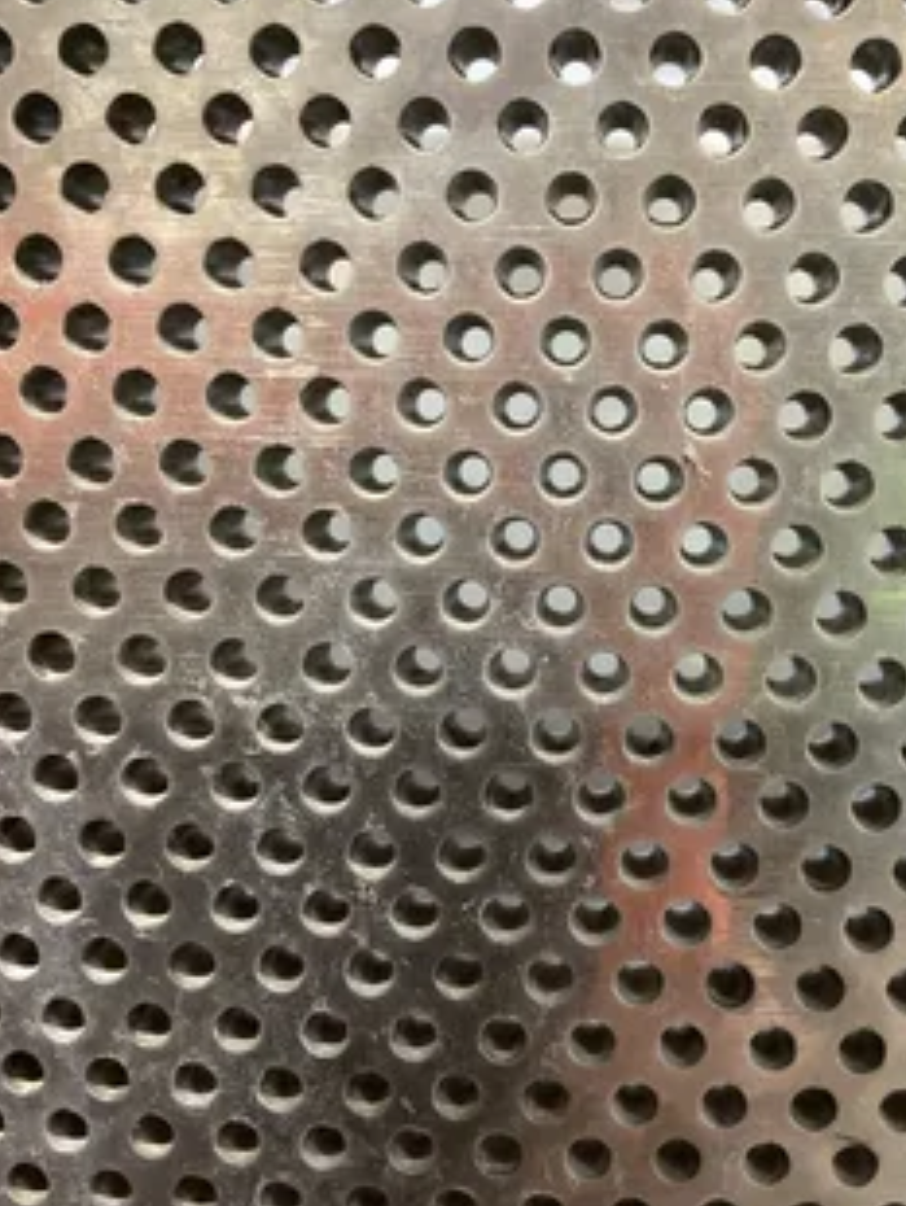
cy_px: 661
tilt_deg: -9.1
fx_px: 1394
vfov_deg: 46.7
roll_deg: -0.3
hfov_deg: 35.8
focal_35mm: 40
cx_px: 564
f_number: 2.4
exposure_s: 1/25
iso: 400
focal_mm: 3.3
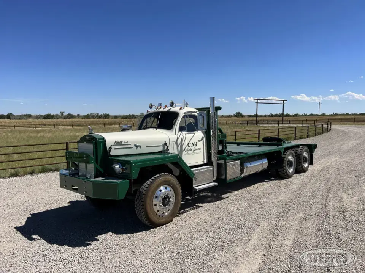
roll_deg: +0.1
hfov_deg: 67.3
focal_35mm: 26
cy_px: 136
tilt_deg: -4.2
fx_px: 274
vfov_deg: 53.1
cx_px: 182
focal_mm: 5.7
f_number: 1.5
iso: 50
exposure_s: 1/5882
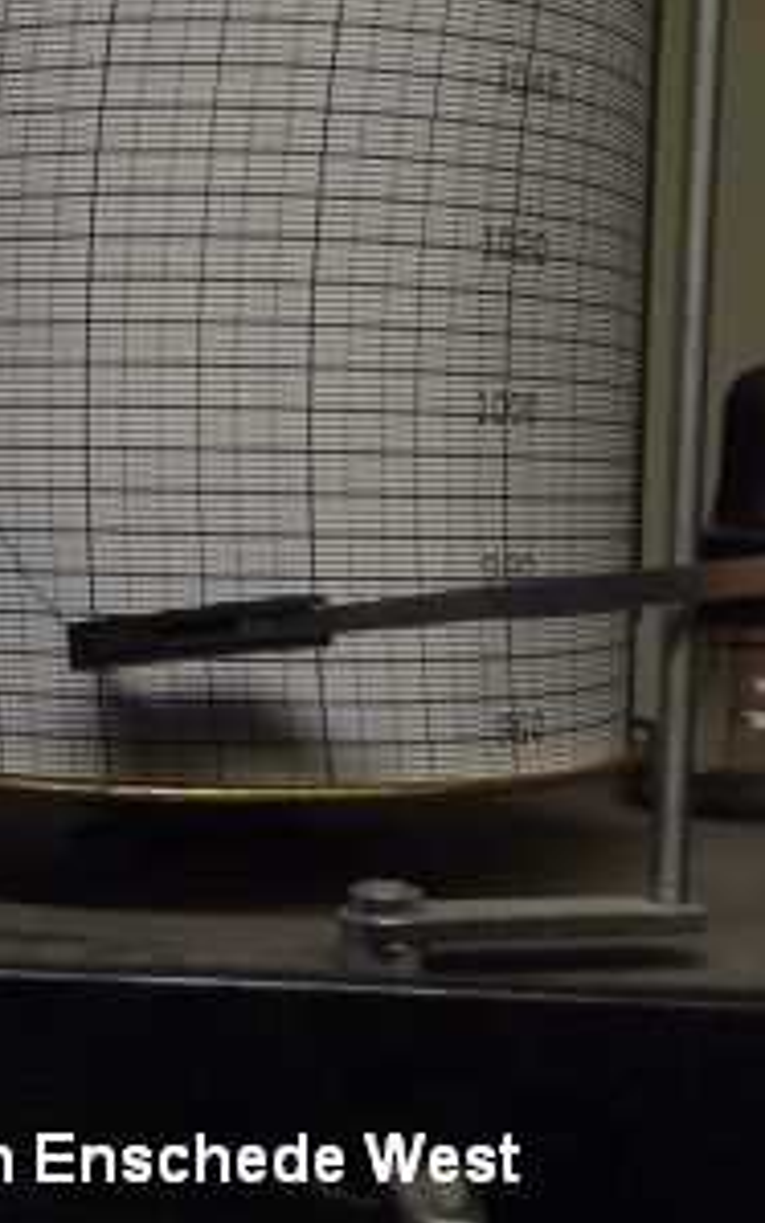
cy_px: 614
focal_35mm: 52
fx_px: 1734
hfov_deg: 24.3
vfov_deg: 38.9
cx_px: 102
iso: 200
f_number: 4.1
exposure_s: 1/30
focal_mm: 6.53
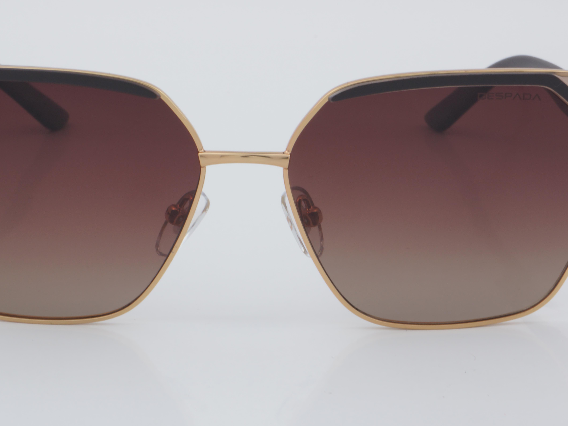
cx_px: 247
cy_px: 194
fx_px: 1832
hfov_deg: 17.6
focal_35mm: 112
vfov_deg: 13.3
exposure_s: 1/4
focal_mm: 55
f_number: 32
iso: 100
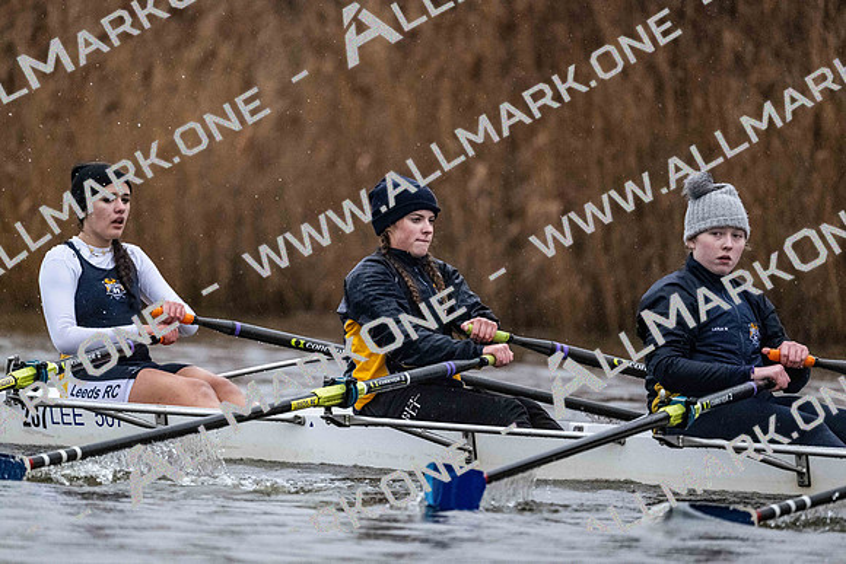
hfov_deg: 5.2
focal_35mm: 400
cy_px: 282
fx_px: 9402
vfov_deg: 3.4
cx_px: 423
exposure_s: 1/1600
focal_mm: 400
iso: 9000
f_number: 4.5
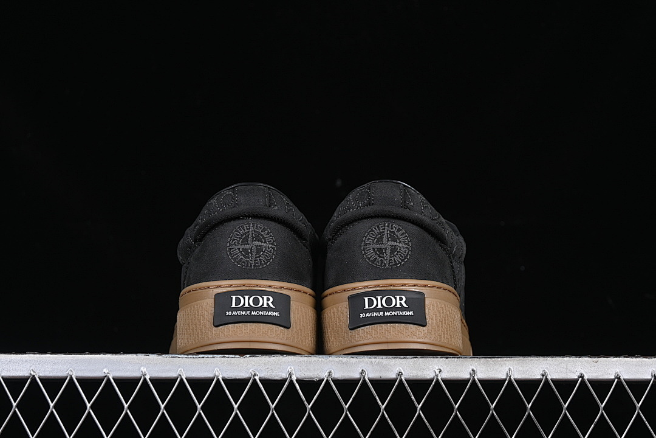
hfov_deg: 27.0
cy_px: 219
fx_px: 1367
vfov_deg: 18.2
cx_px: 328
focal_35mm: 75
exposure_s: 1/60
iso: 160
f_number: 6.3
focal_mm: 50
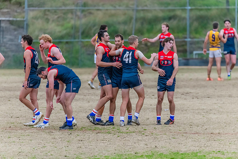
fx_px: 3175
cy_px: 72
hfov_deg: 4.3
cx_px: 120
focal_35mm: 480
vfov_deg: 2.9
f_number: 6
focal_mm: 420
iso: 8000
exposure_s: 1/1600
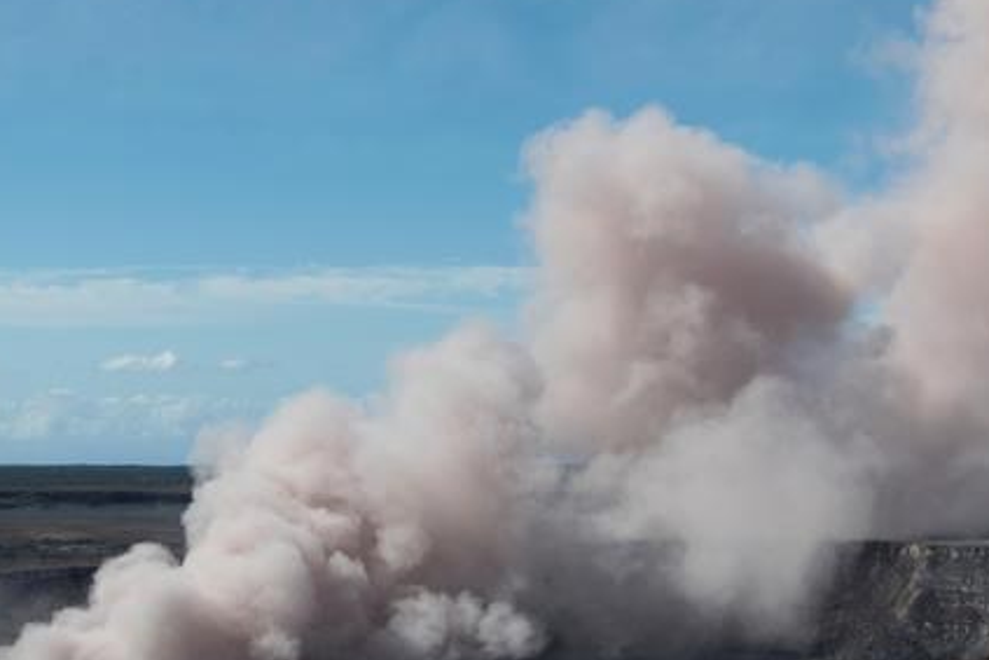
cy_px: 436
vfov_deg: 15.9
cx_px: 472
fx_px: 2362
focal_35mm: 86
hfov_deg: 23.6
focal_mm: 20.4
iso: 125
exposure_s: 1/1600
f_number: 4.5
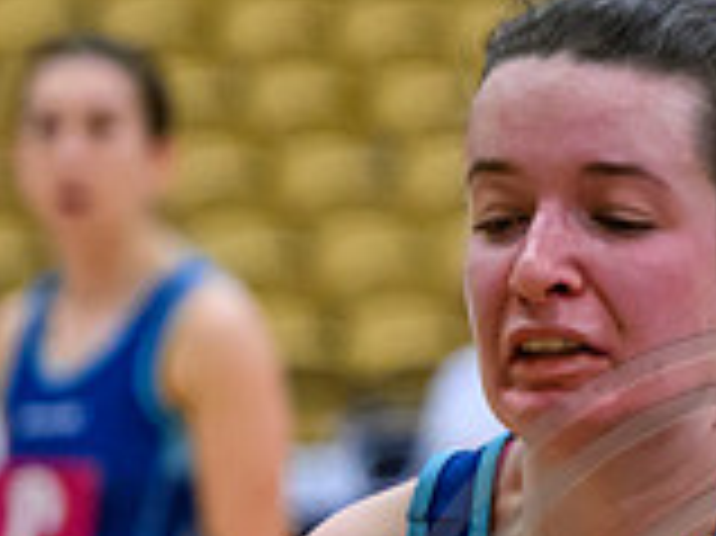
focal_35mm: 496
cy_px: 363
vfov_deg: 3.0
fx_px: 10252
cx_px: 1345
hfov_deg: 4.0
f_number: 2.8
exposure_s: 1/1000
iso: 4000
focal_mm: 86
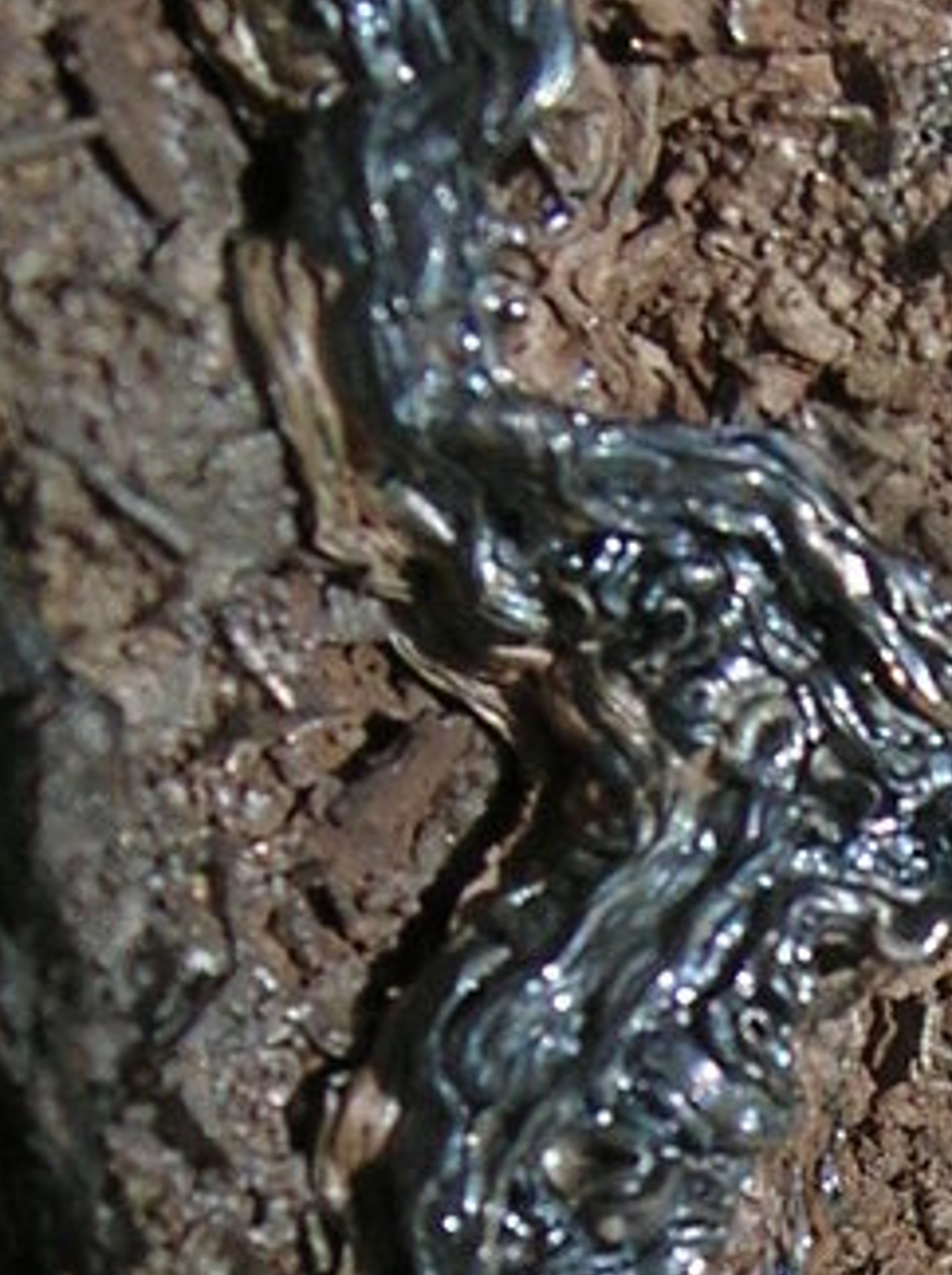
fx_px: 6544
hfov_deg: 8.3
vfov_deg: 11.0
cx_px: 922
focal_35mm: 178
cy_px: 1358
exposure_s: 1/98.4
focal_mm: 6
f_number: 2.7
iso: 50
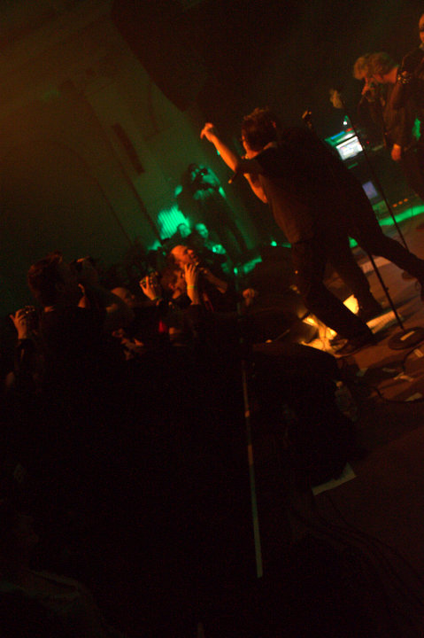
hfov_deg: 39.9
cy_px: 319
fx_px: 584
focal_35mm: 33
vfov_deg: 57.3
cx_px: 212
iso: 800
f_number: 2.8
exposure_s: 1/50
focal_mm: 22
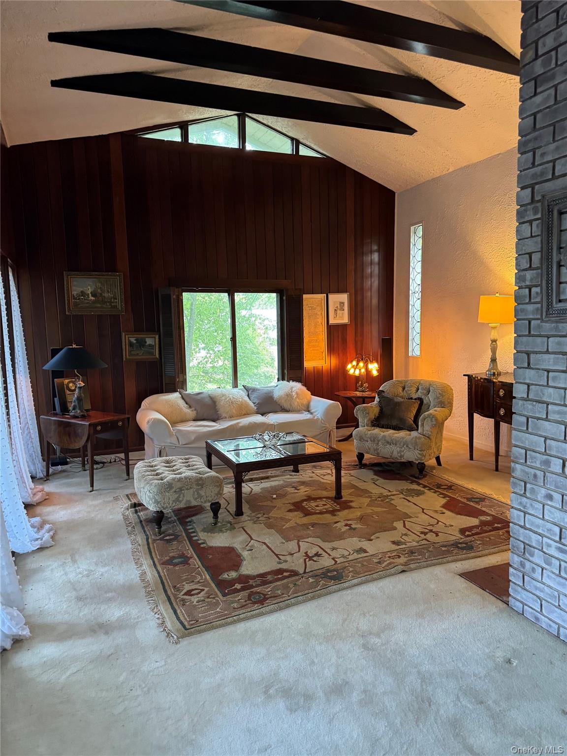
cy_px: 378
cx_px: 284
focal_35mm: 24
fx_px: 524
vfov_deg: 71.6
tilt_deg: -5.2
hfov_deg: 56.8
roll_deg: +1.9
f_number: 1.78
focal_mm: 6.76
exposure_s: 1/60
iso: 500
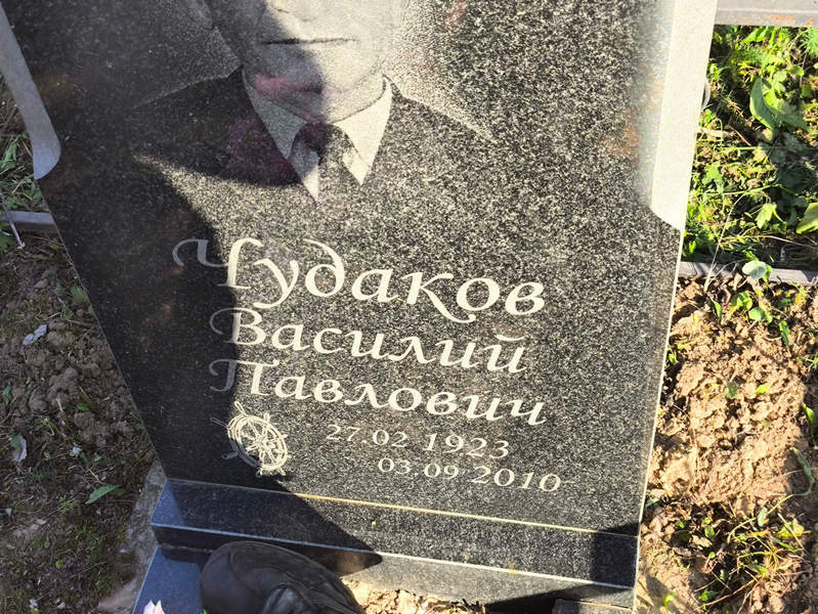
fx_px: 1182
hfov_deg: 38.2
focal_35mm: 50
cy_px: 307
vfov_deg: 29.1
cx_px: 409
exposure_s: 1/328
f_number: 1.7
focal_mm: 4.71
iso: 50
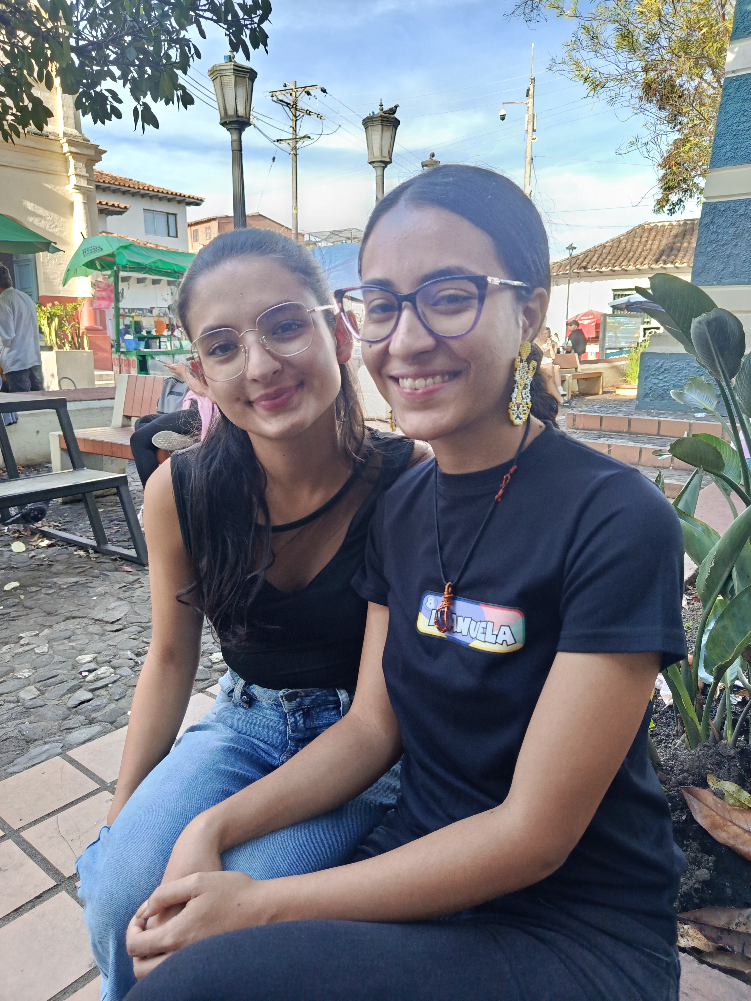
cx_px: 376
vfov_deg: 71.6
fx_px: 694
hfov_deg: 56.8
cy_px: 500
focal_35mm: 24
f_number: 1.7
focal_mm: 5.24
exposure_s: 1/120
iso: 410
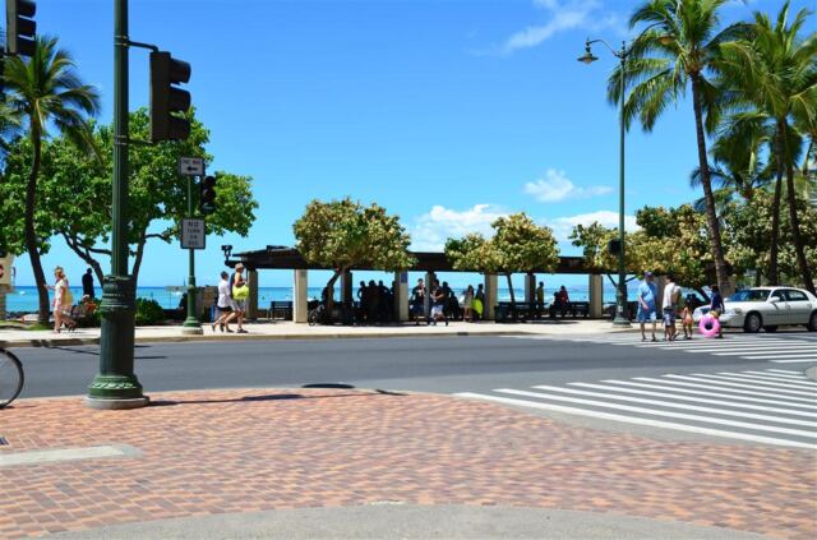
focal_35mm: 42
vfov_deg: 31.7
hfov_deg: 46.5
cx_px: 408
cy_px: 270
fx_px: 951
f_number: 8
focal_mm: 28
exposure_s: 1/400
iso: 100
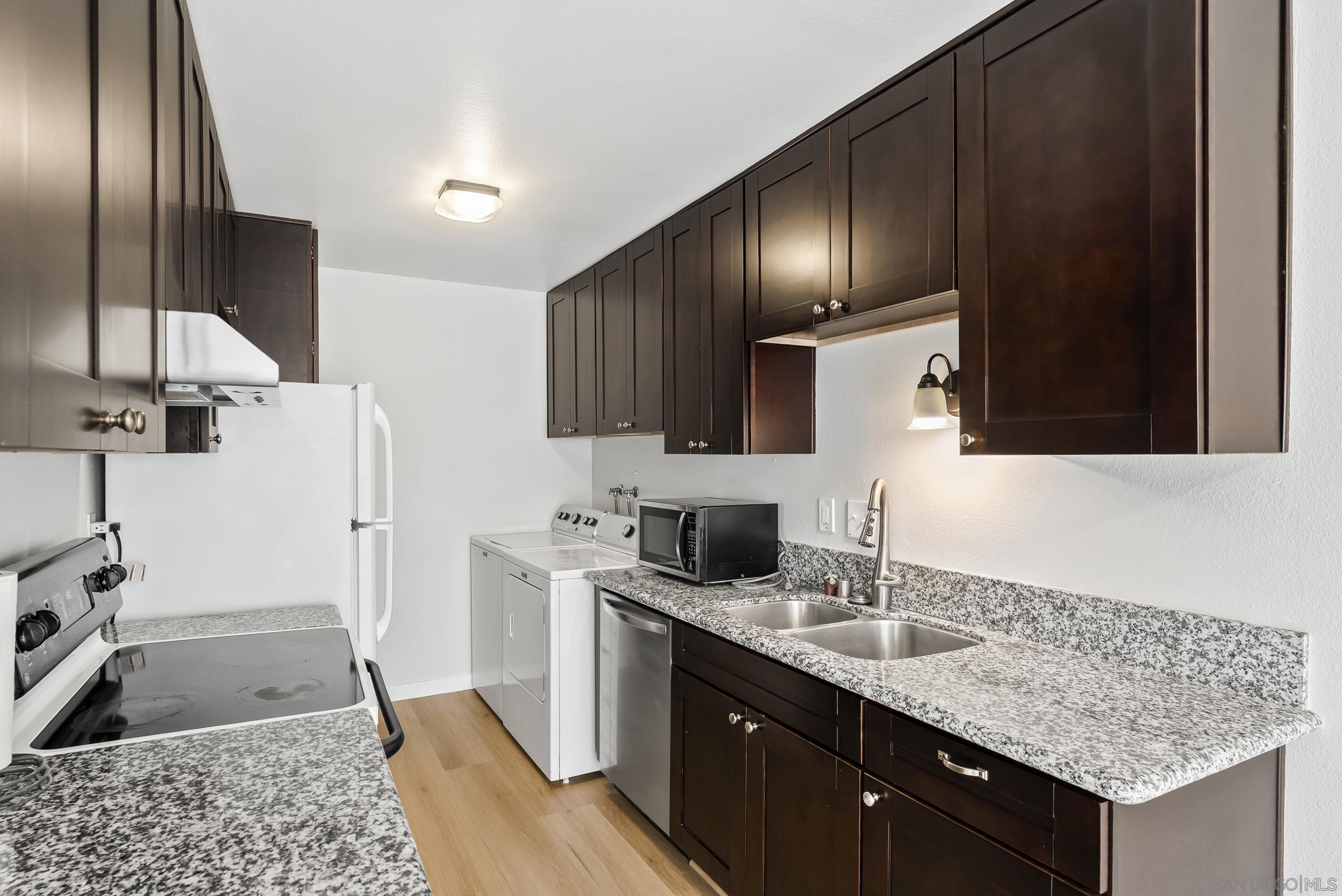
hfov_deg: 86.9
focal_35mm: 19
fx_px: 709
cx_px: 671
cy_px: 448
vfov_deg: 64.6
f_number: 8
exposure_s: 1/2.5
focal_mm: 19
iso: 500
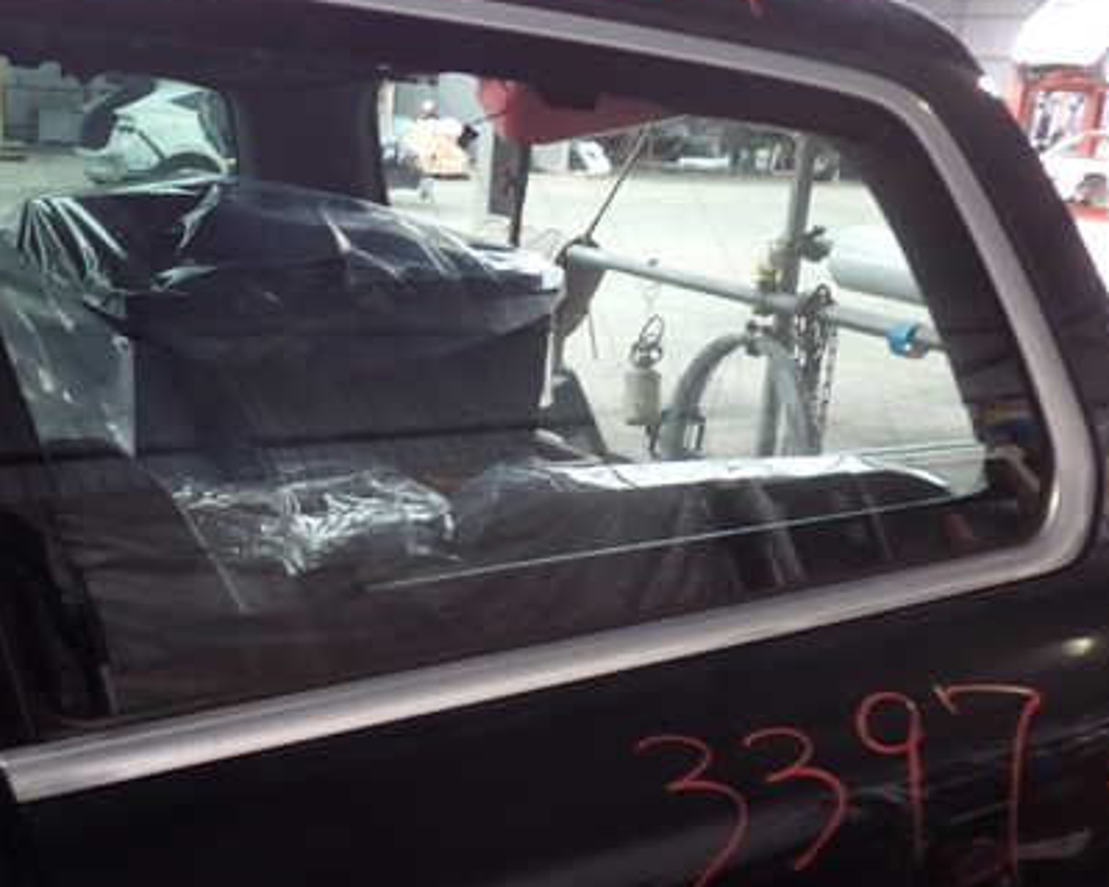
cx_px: 384
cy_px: 361
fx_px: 1444
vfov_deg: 34.0
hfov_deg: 41.6
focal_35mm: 44
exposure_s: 1/60
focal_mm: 5.4
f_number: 2.3
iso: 125
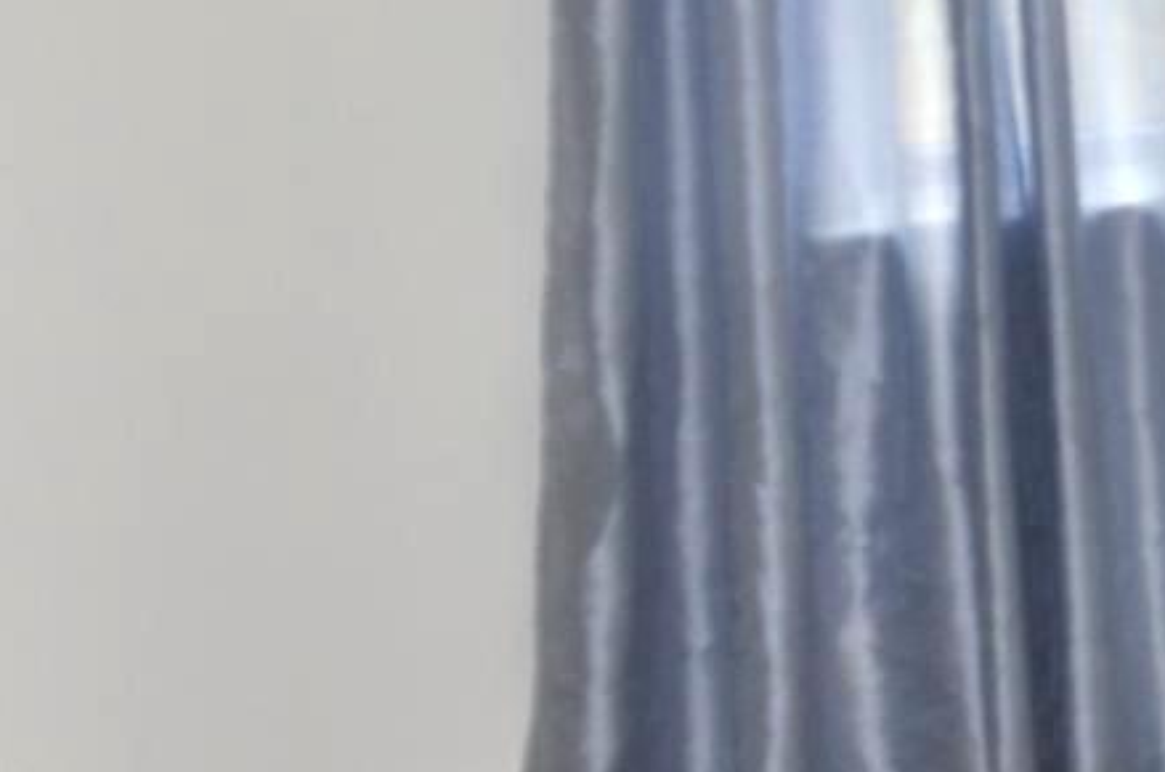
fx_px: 4522
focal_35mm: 140
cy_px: -48
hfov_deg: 12.7
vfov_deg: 9.7
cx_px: 2370
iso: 200
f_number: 5.6
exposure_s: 1/200
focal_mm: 20
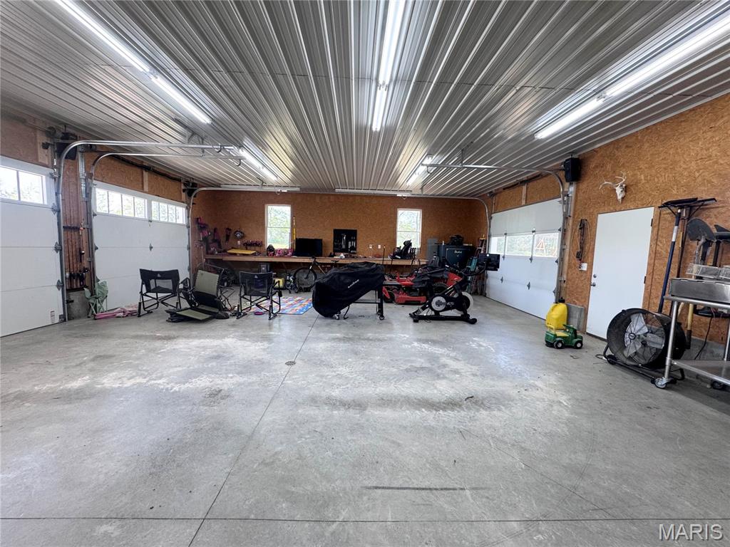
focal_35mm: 14
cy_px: 274
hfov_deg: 102.1
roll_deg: -1.2
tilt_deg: -5.5
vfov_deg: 85.7
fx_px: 295
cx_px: 365
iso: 160
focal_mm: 2.22
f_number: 2.2
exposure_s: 1/120
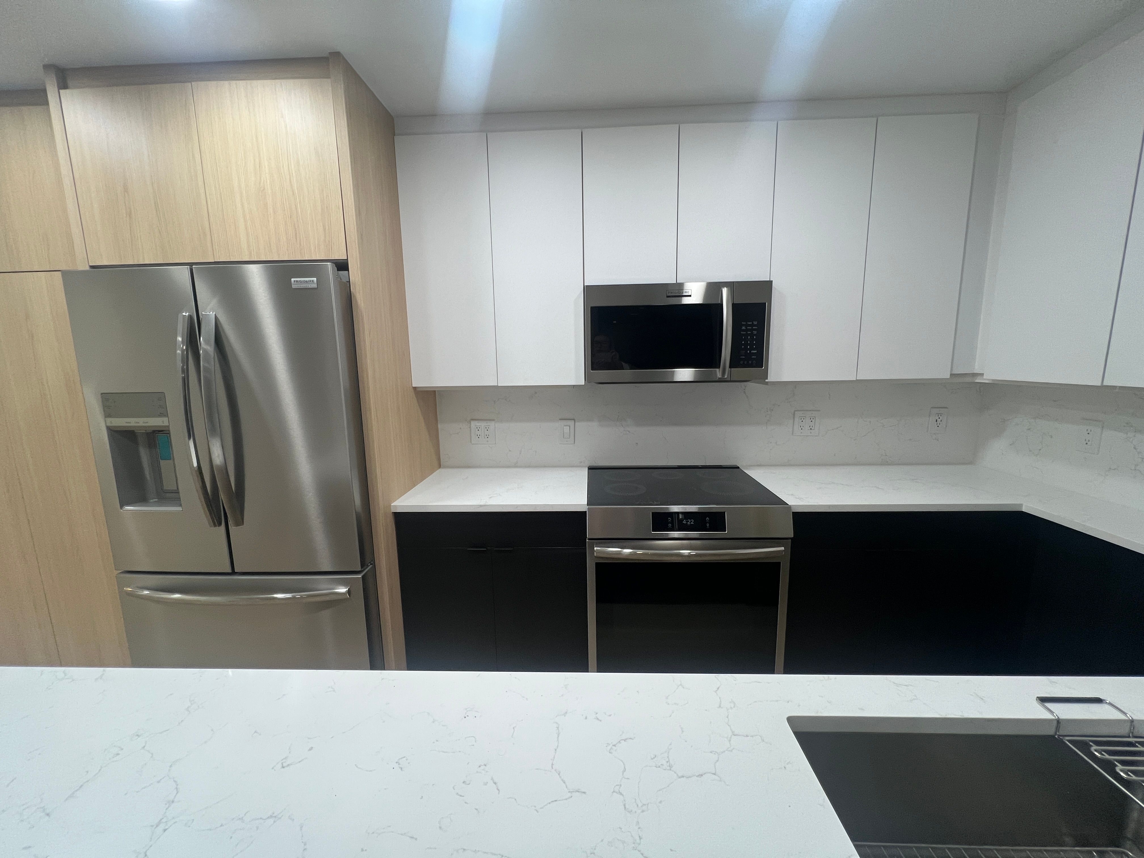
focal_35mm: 13
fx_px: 430
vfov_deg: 89.9
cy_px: 429
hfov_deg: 106.2
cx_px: 572
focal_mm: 1.57
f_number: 1.8
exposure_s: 1/120
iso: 125
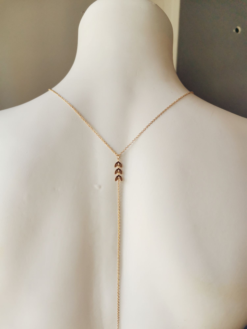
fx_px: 247
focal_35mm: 26
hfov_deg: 53.1
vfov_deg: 67.3
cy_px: 164
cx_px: 124
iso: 80
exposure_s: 1/100
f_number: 1.8
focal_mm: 4.75
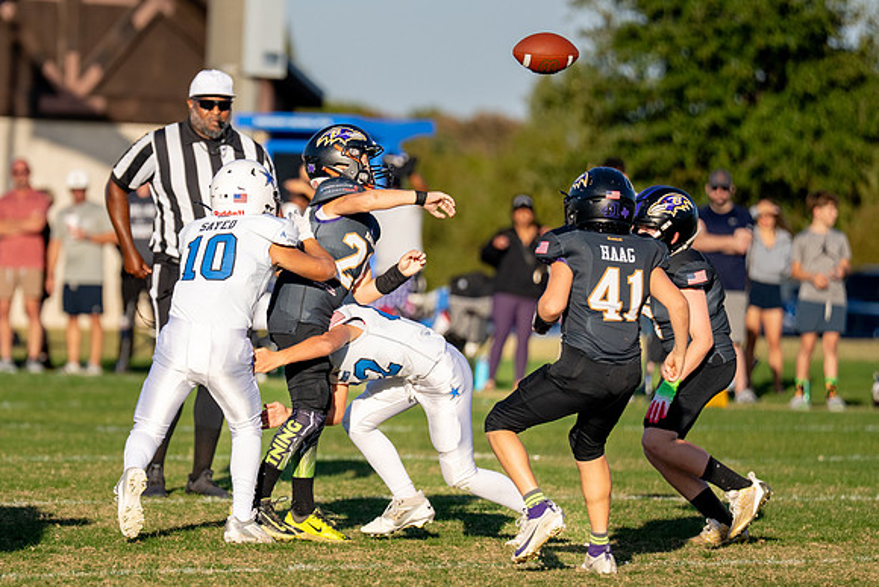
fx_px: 8748
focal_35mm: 358
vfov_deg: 3.8
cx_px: 239
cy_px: 300
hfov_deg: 5.7
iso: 200
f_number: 2.8
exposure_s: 1/4000
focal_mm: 200
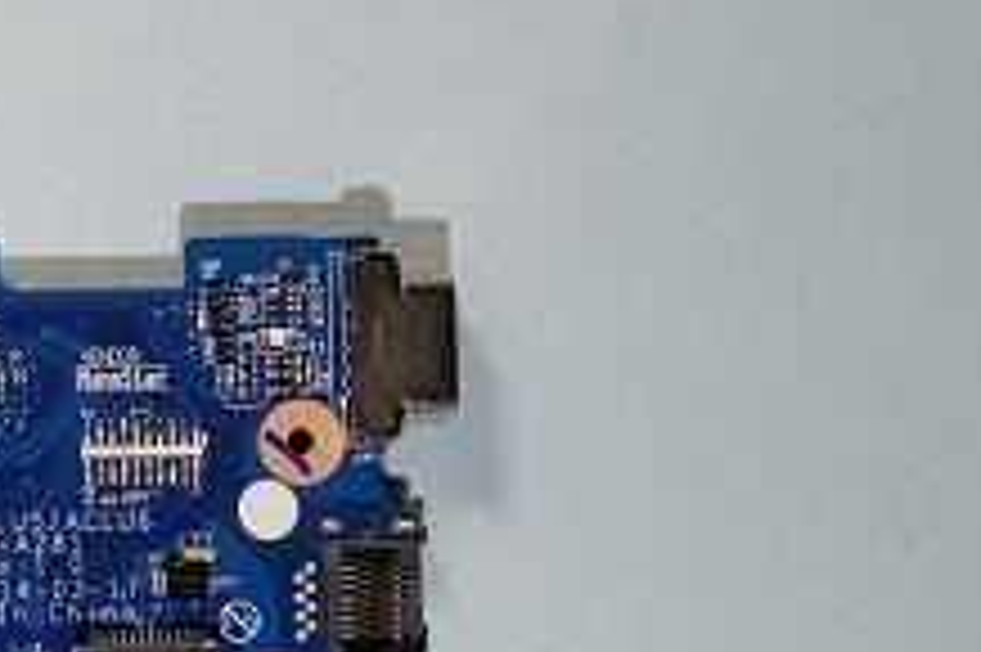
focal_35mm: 129
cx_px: -576
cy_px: 351
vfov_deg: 10.6
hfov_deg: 14.6
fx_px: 3505
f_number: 8
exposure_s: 1/6
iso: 100
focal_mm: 25
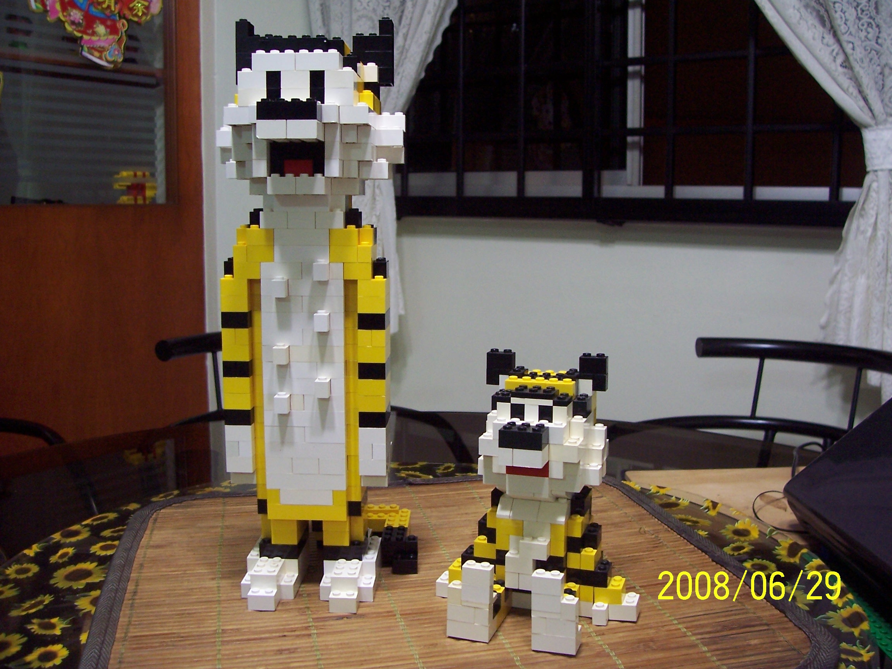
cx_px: 446
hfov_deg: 54.0
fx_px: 876
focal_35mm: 34
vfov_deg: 41.8
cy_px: 334
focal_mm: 5.6
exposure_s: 1/8
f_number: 2.7
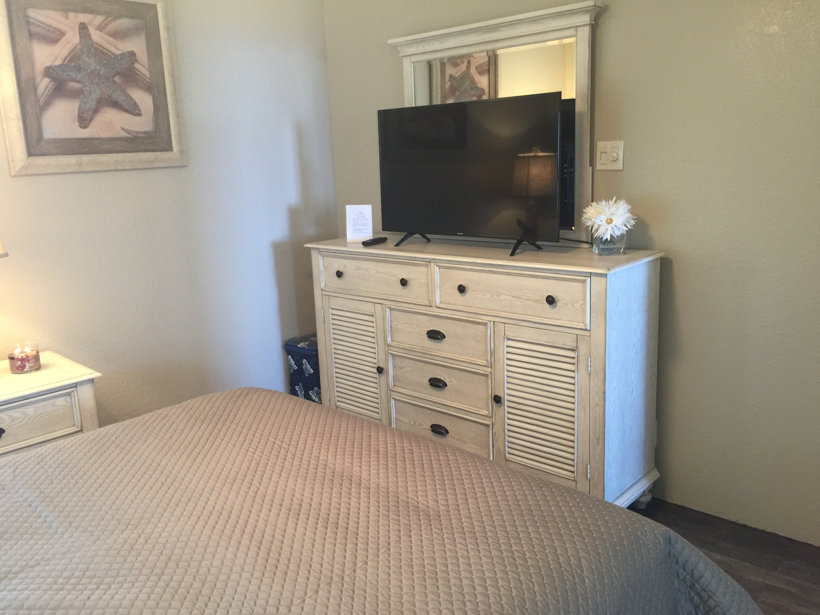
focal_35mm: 29
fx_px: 687
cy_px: 308
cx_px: 410
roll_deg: +1.5
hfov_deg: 61.7
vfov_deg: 48.2
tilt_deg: -13.3
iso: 100
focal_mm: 4.15
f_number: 2.2
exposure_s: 1/15
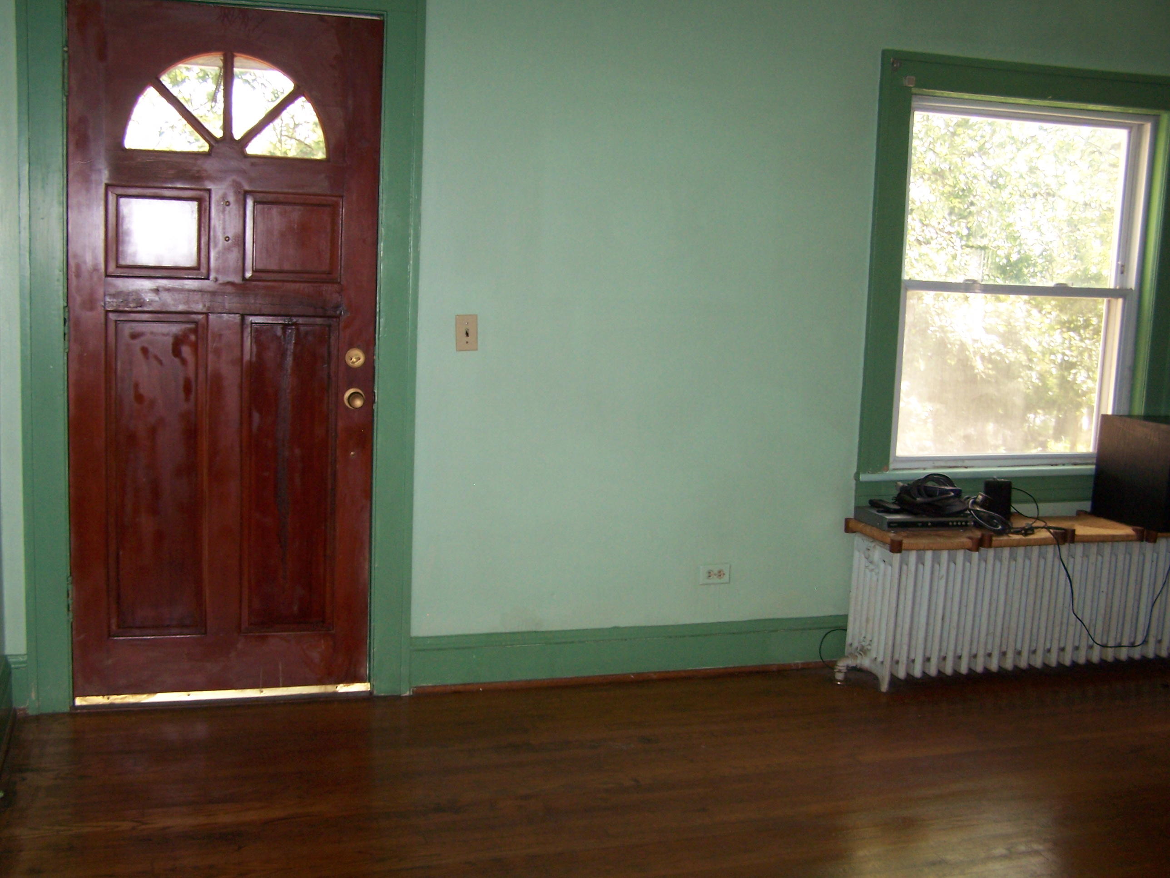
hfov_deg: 49.0
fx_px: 1284
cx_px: 585
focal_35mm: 38
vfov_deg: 37.7
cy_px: 439
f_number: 2.8
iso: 140
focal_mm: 6.3
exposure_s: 1/60
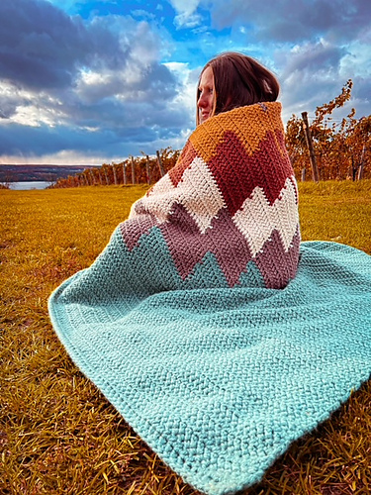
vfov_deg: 67.3
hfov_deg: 53.1
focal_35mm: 26
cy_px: 248
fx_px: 372
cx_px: 186
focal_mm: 5.7
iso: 50
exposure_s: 1/1800
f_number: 1.5
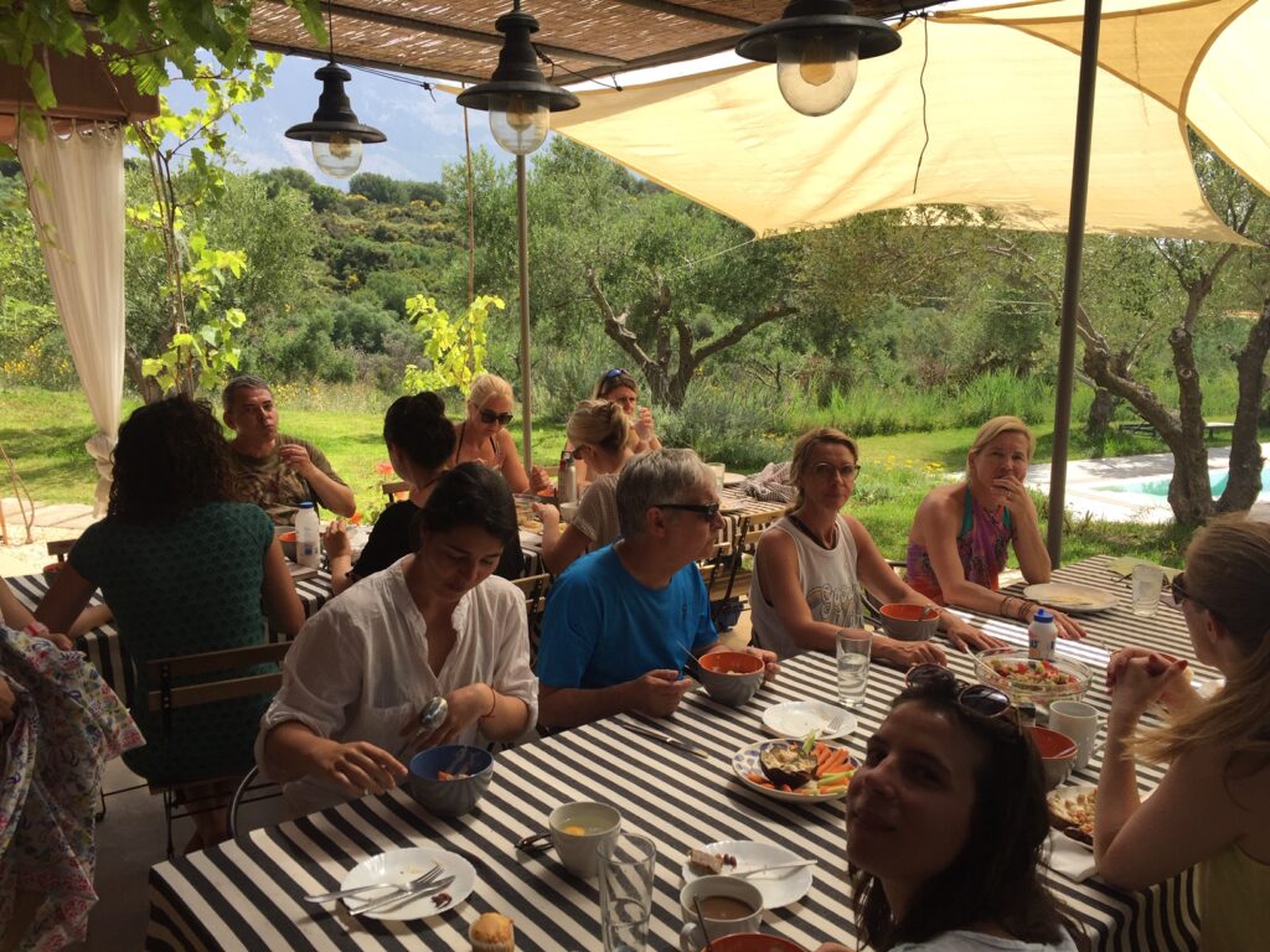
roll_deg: -1.6
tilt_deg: -9.0
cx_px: 635
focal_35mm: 29
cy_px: 476
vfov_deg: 48.2
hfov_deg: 61.7
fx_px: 1064
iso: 32
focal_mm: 4.15
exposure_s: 1/964
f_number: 2.2
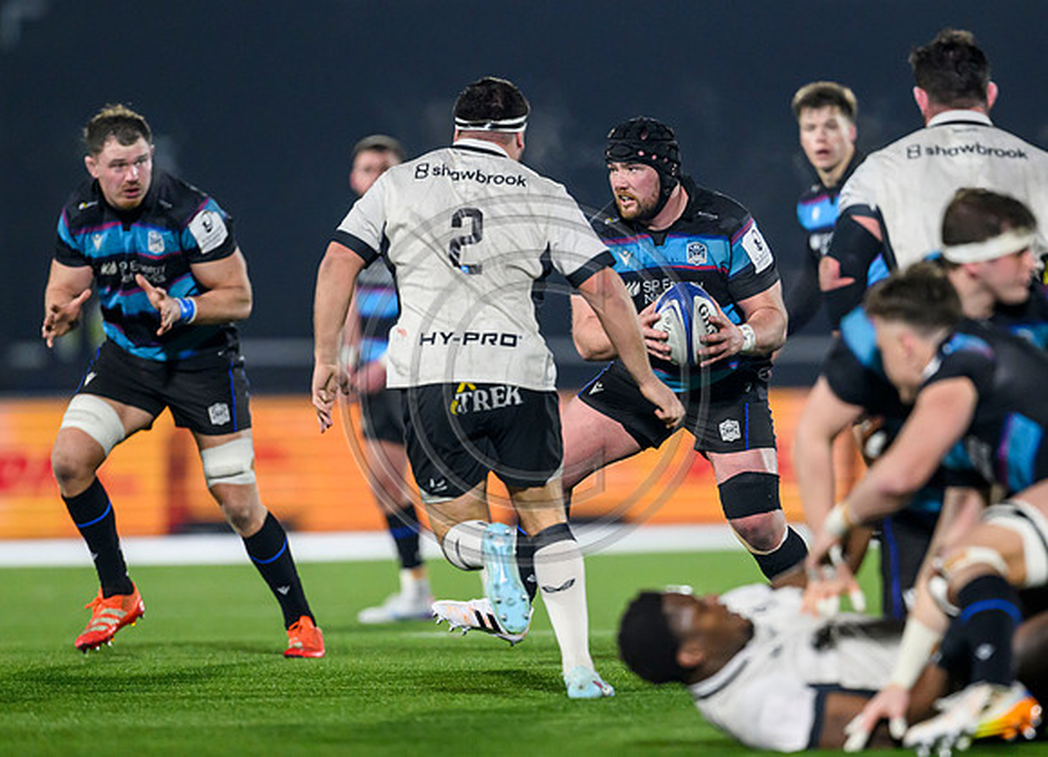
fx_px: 18119
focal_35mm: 606
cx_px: 715
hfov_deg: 3.3
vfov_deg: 2.4
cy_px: 432
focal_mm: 400
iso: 3200
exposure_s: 1/1600
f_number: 3.2
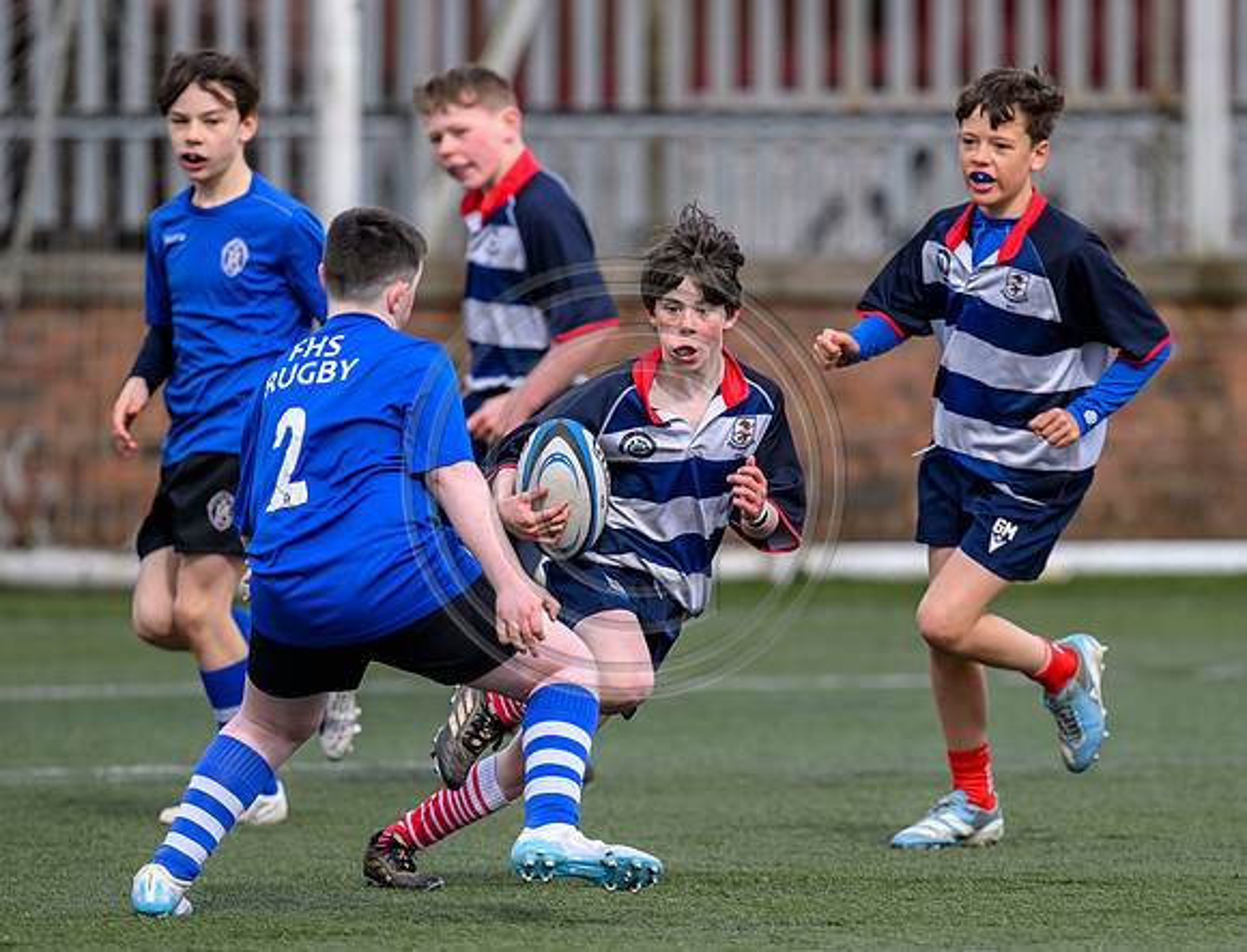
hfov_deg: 3.3
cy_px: 522
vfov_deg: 2.5
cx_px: 680
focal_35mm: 600
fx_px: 21746
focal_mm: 400
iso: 500
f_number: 3.5
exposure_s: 1/2000
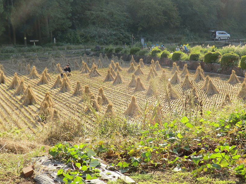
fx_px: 427
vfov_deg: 24.4
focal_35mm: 60
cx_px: 154
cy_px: 86
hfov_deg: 32.0
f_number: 4
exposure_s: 1/160
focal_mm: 8.4
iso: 64
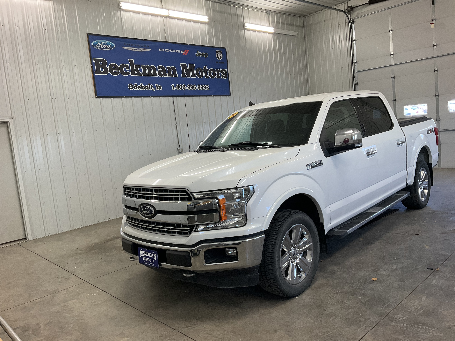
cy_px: 170
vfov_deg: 48.2
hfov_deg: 61.7
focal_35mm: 29
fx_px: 381
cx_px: 228
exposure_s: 1/60
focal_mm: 3
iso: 40
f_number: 1.8
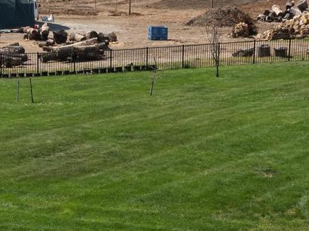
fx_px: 1034
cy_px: 233
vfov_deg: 12.6
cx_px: 109
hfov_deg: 17.0
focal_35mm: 116
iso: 100
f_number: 4.5
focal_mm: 12.29
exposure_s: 1/400
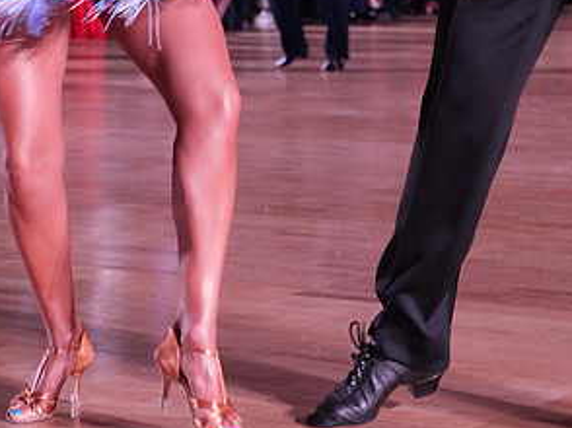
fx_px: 2196
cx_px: 304
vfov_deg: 10.9
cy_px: -103
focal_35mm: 133
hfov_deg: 14.8
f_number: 5.6
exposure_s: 1/250
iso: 5000
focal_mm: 70
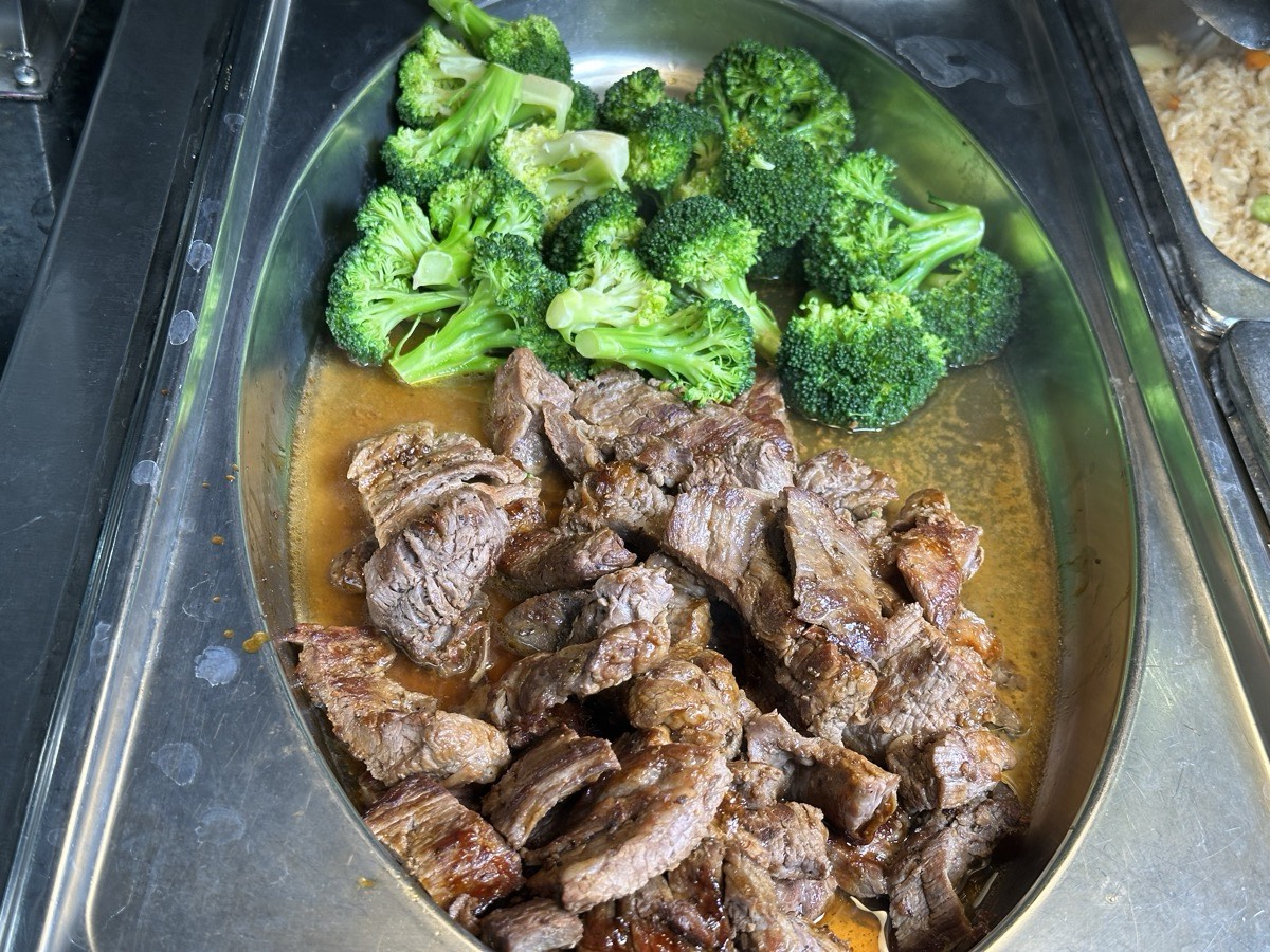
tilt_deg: -43.6
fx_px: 1761
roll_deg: -6.7
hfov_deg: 39.7
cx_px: 635
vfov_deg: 30.3
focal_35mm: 48
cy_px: 476
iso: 64
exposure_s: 1/366
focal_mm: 6.86
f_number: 1.78
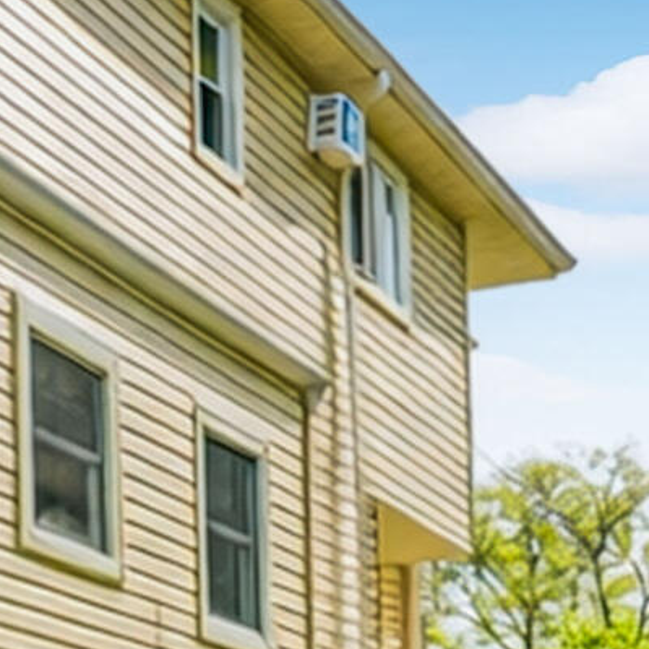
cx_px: -136
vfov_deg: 15.7
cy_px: 964
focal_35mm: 102
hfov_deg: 16.3
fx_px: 2164
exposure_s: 1/125
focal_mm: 16
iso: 100
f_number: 8
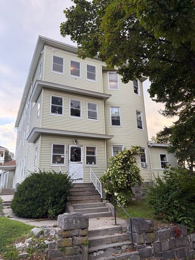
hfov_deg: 53.0
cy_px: 130
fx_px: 195
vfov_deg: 67.3
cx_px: 98
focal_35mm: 26
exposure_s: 1/187
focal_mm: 5.96
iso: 64
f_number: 1.6
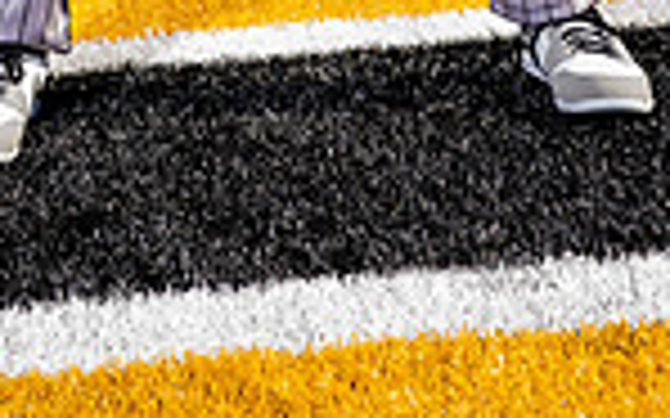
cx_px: 166
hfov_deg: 15.4
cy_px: -589
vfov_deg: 8.8
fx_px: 2464
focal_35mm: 135
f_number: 5.6
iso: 100
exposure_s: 1/250
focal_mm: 44
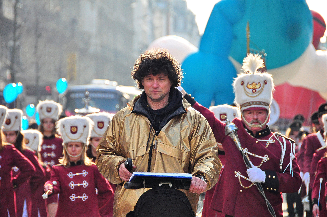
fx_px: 2313
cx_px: 164
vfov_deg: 5.4
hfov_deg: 8.1
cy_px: 108
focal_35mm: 255
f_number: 6.3
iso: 1600
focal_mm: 170
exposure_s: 1/2000
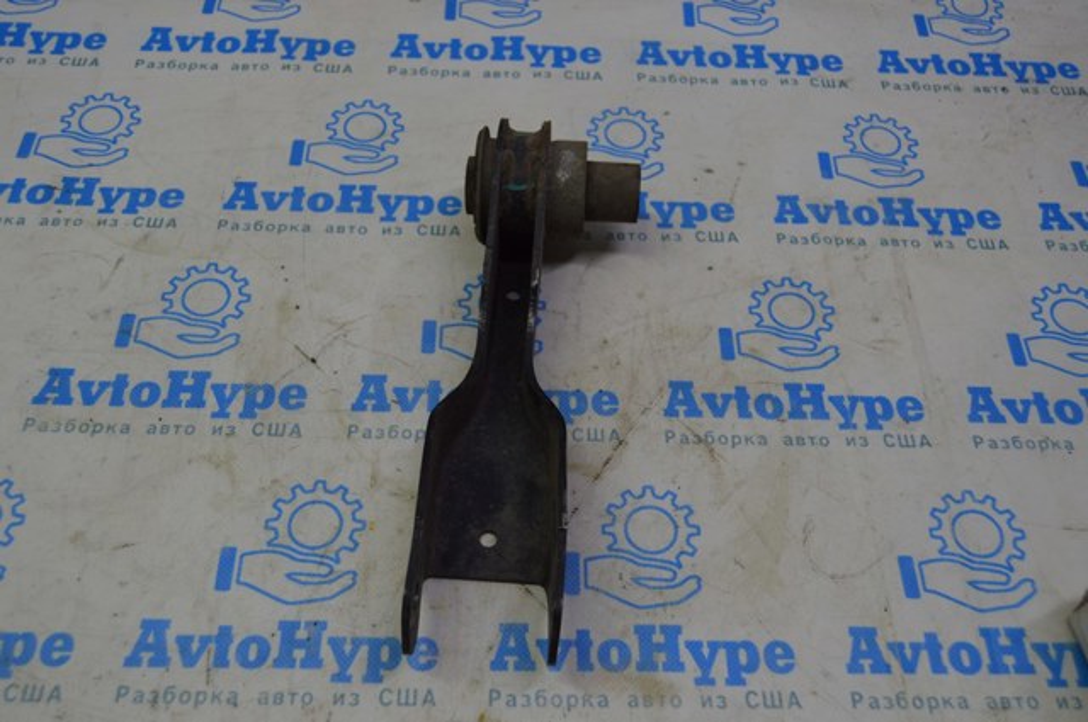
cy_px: 361
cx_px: 544
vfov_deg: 38.3
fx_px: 1041
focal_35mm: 34
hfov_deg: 55.2
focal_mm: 23
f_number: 5
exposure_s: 1/100
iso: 400
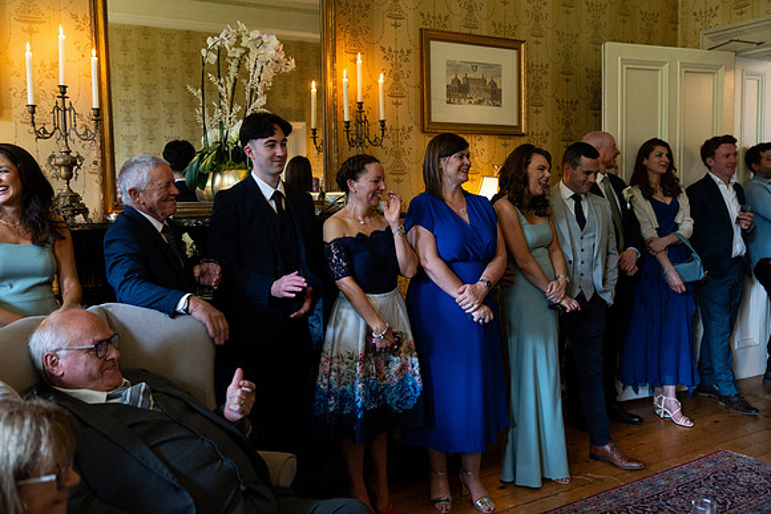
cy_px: 257
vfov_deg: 41.1
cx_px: 386
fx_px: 685
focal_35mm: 32
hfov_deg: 58.7
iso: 2500
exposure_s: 1/160
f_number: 2.8
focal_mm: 32
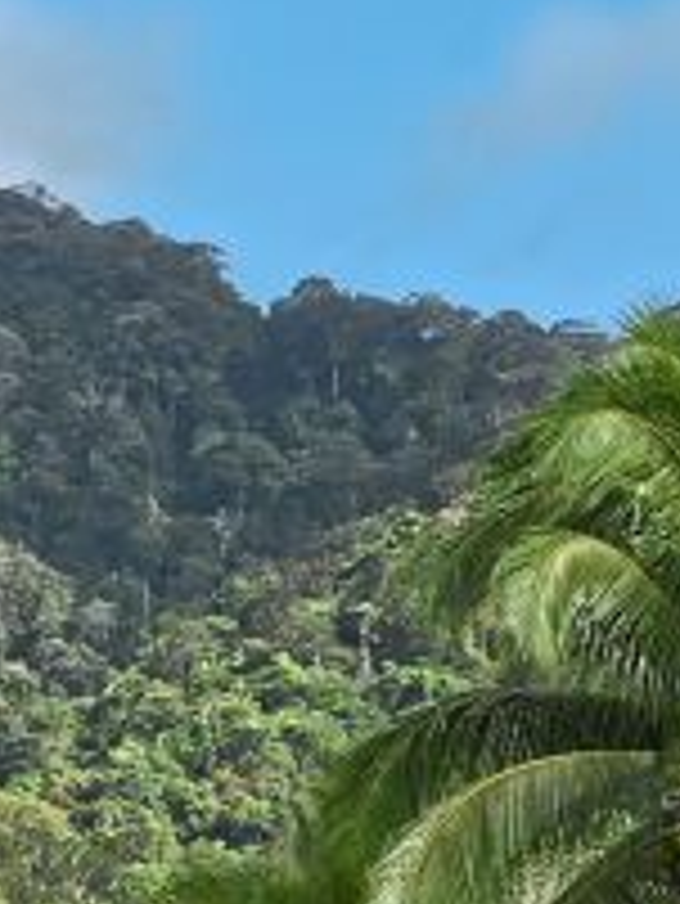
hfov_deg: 6.1
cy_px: 1046
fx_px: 5416
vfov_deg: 9.4
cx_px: -1896
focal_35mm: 207
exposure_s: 1/250
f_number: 8
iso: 125
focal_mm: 35
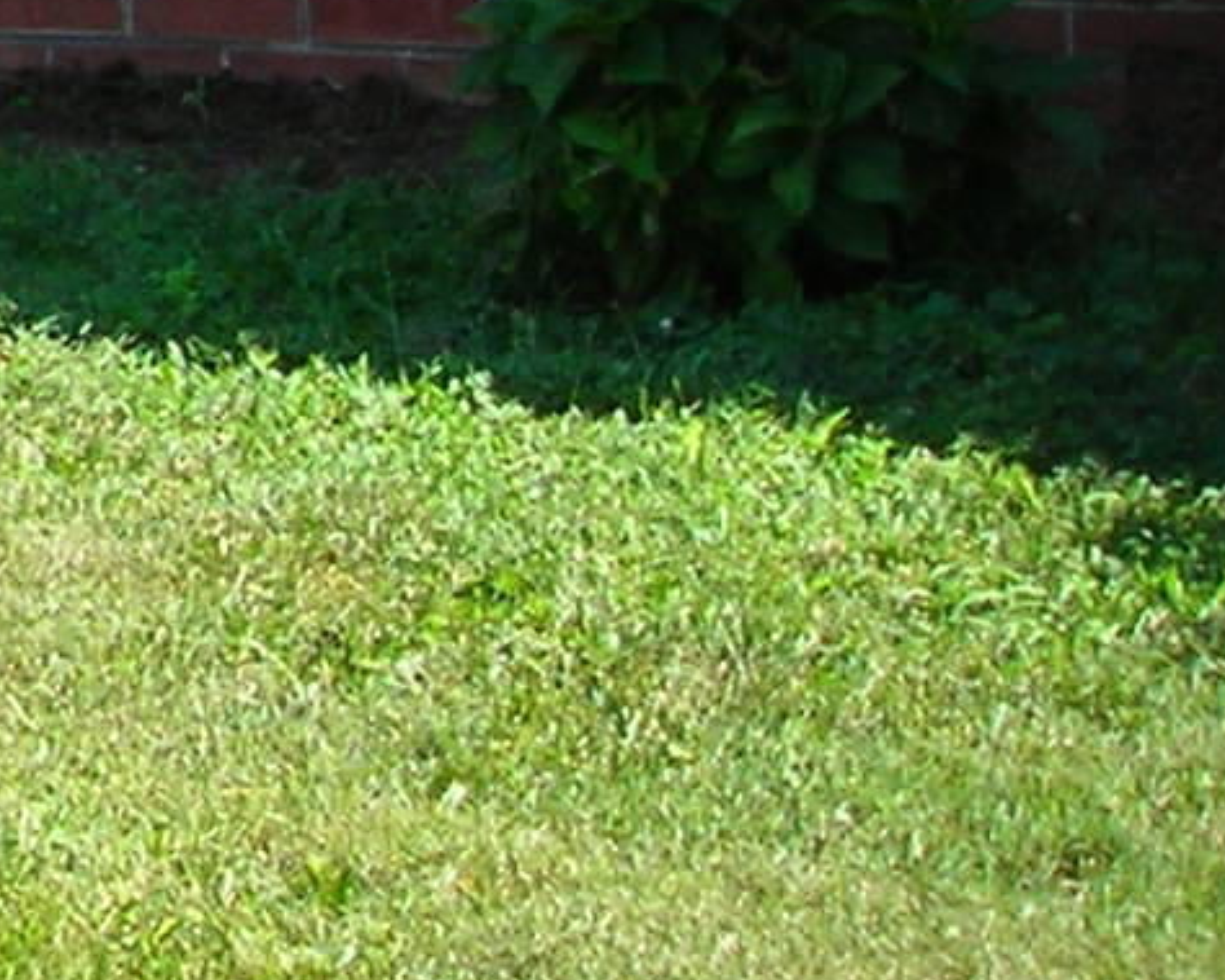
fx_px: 7358
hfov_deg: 8.4
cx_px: -2091
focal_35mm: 203
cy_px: -1208
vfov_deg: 7.2
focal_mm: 6.3
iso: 50
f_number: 3.2
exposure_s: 1/193
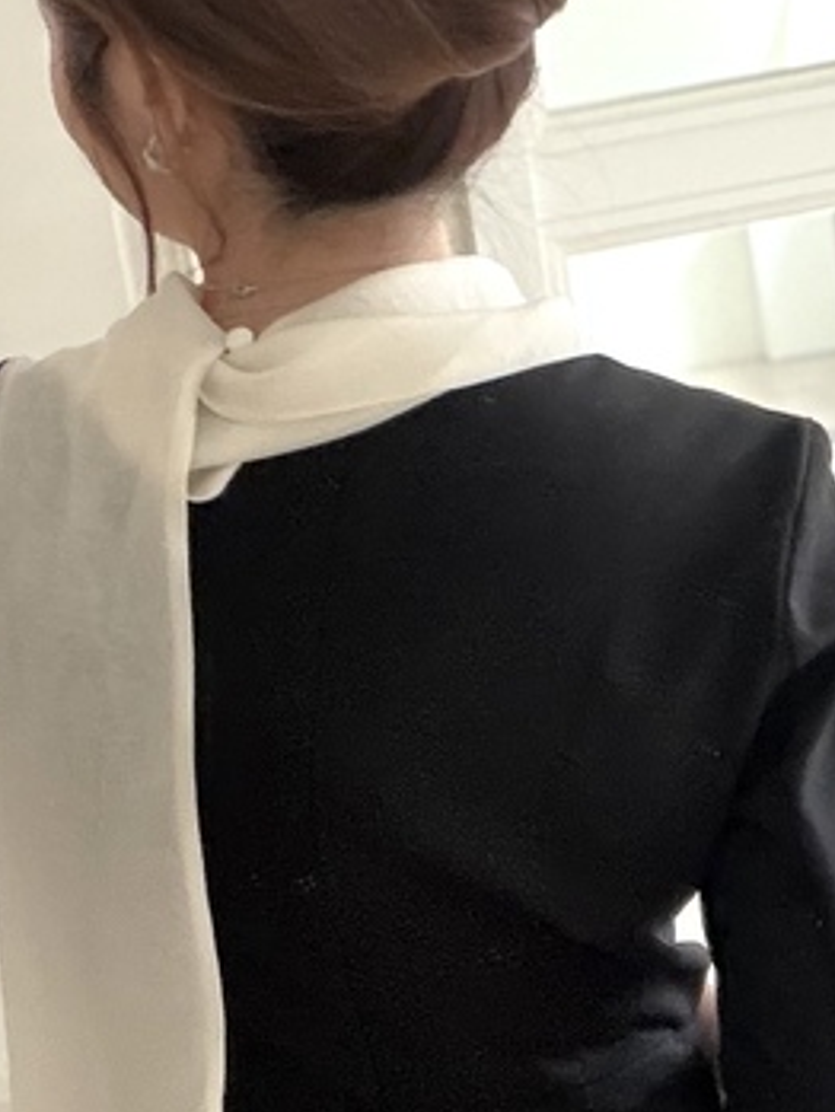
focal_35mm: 86
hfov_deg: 17.2
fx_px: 2764
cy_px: 997
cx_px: 335
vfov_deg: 22.2
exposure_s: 1/30
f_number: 1.9
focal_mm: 2.71
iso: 400
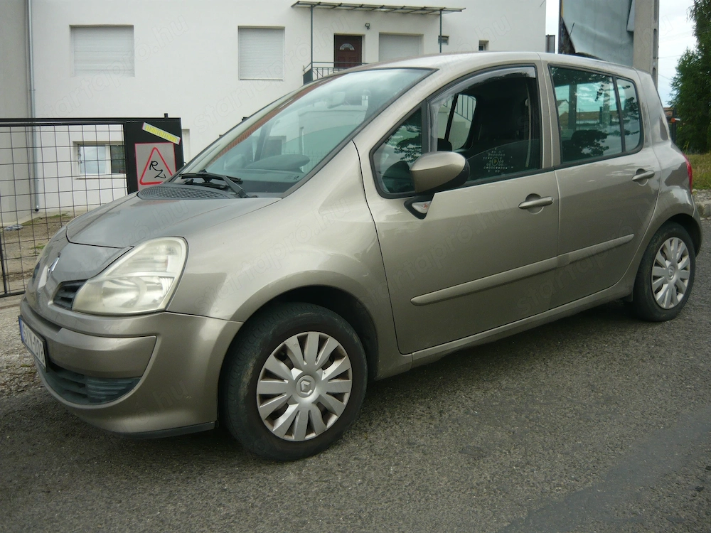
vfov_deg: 42.9
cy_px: 266
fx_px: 678
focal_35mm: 33
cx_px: 356
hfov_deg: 55.4
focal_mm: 5.5
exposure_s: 1/500
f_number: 2.8
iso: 100
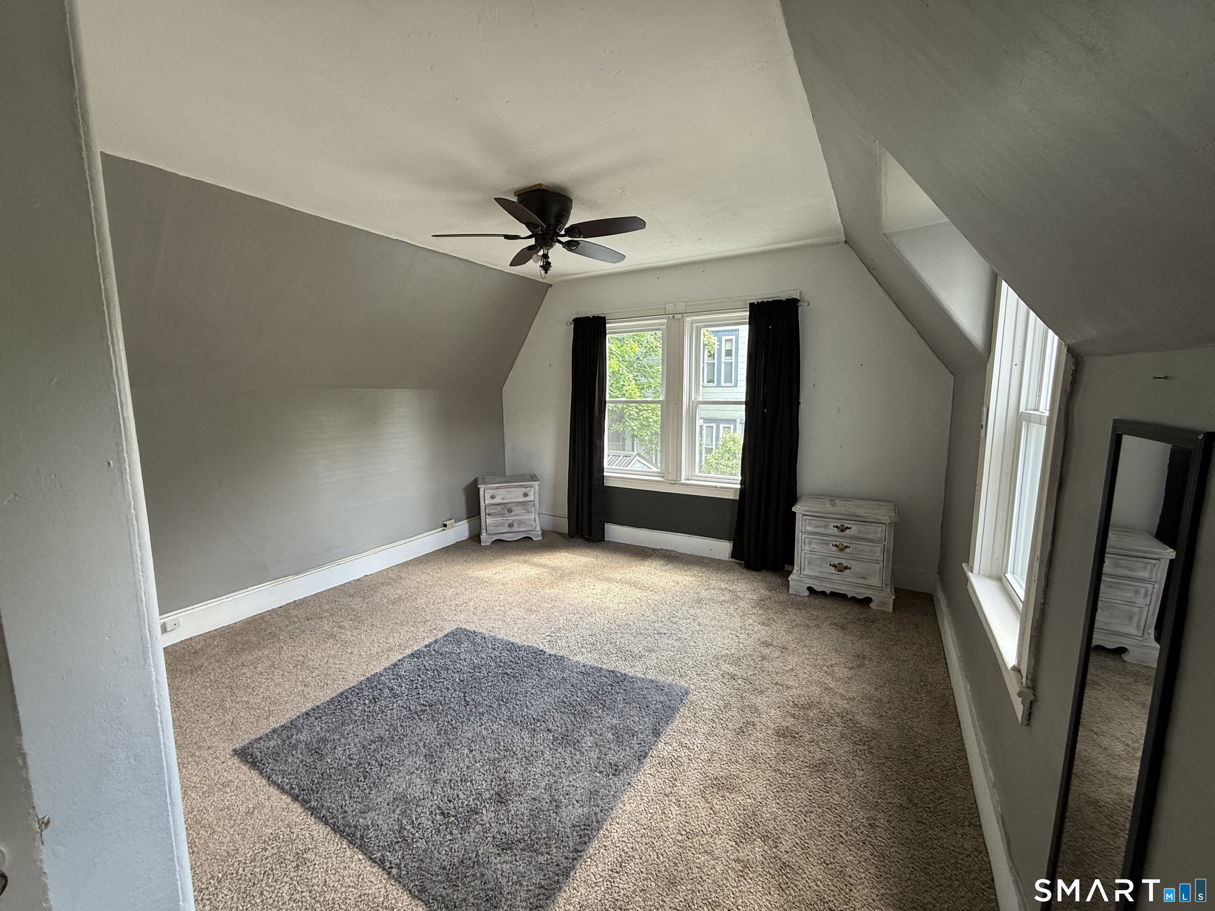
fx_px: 491
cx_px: 608
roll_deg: +0.4
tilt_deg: -7.6
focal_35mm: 14
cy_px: 456
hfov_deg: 102.1
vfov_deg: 85.7
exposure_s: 1/99
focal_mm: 2.22
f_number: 2.2
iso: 160
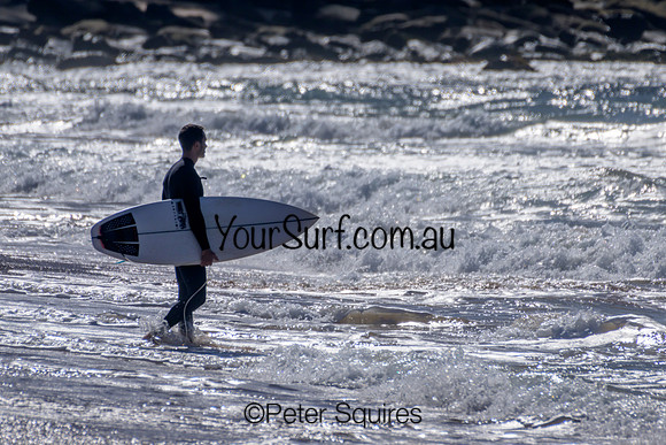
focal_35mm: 1000
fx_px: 18503
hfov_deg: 2.1
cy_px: 222
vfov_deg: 1.4
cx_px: 333
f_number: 11
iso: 180
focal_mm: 1000
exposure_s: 1/2000
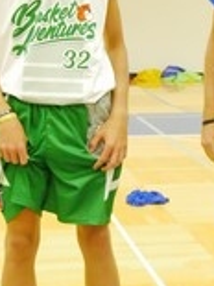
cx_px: 179
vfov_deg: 15.1
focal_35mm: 130
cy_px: 77
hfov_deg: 11.3
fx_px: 1073
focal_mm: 21
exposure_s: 1/125
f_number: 5
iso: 6400
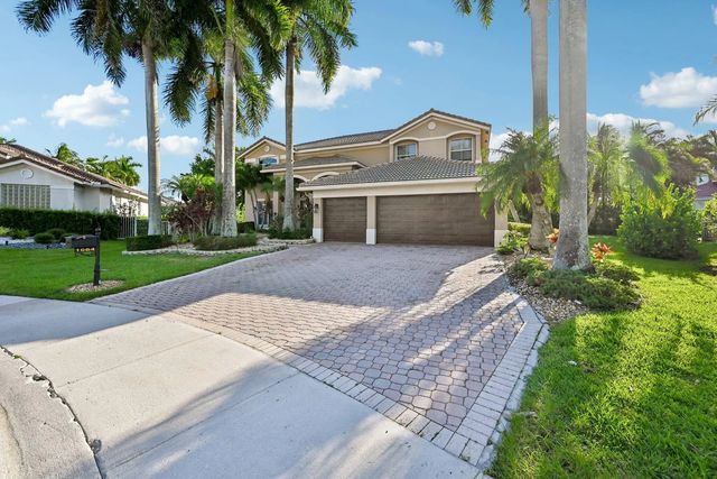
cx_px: 358
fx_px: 279
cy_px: 240
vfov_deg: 81.2
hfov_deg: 104.2
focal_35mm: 14
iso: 2500
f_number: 8
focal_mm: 14
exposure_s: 1/4000
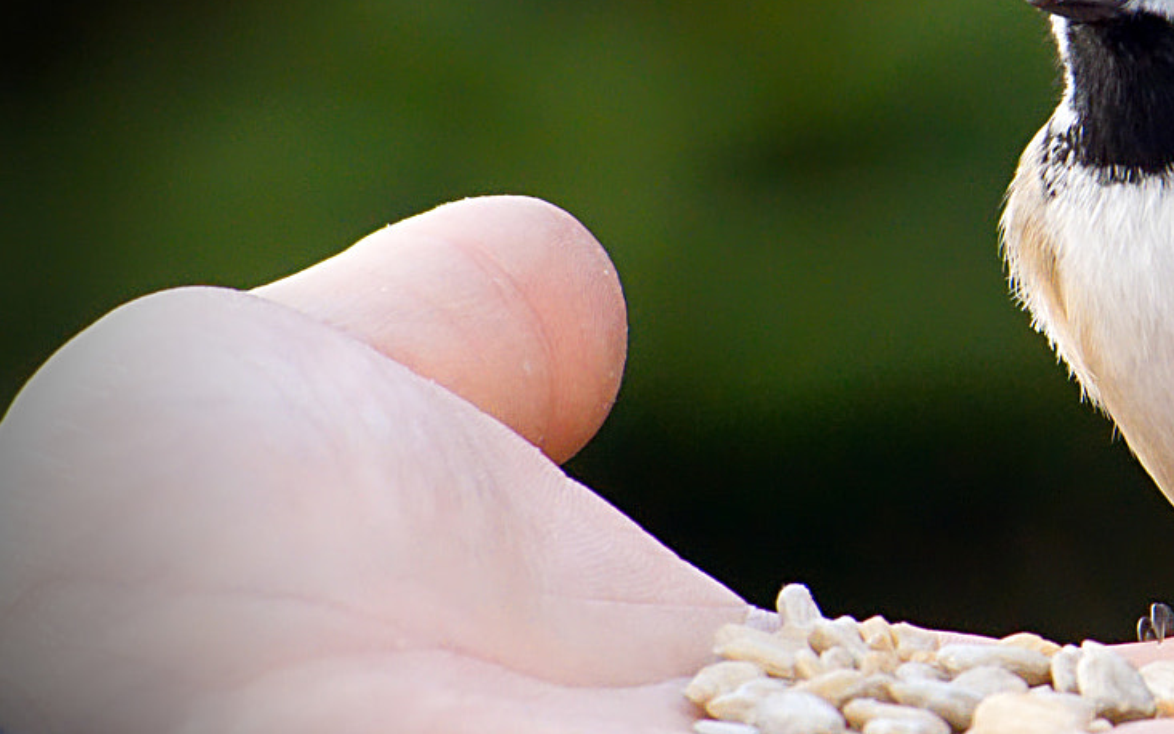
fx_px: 44374
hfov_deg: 1.5
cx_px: 1012
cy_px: 361
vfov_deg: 0.9
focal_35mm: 1387
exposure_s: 1/500
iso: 3200
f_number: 10
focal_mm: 300
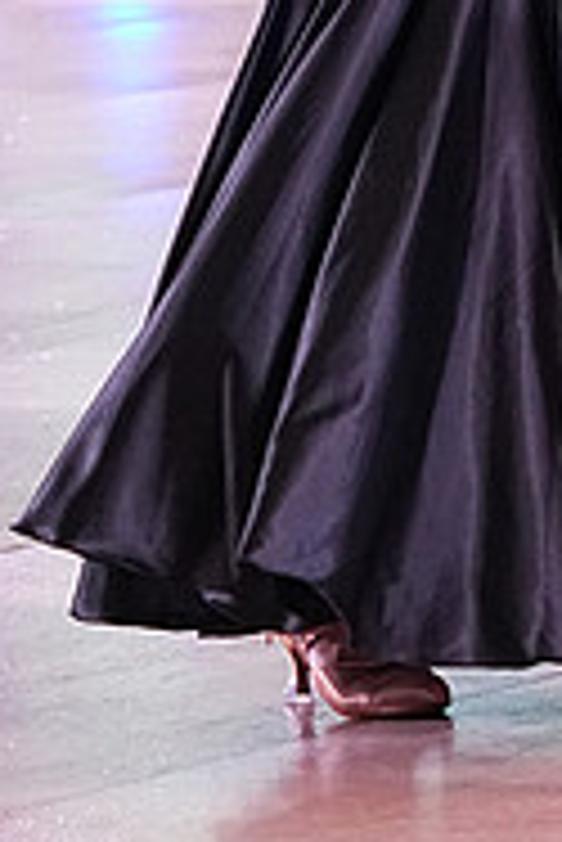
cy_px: -266
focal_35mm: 373
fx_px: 8718
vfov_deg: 5.5
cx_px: 758
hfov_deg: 3.7
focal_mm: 80
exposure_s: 1/320
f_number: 5.6
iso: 3200
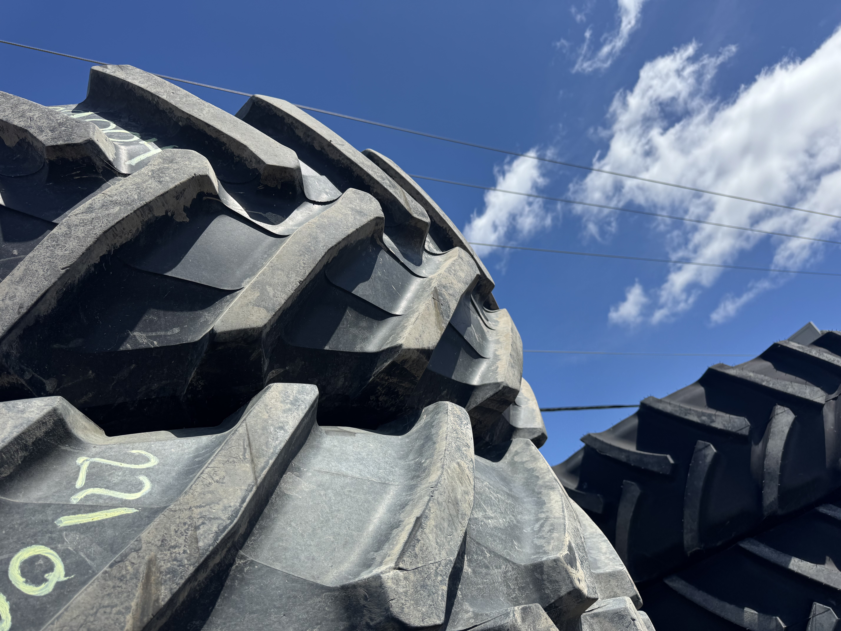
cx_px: 420
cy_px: 316
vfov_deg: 56.8
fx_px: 583
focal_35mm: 24
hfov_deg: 71.6
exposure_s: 1/4950
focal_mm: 6.76
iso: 80
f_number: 1.78
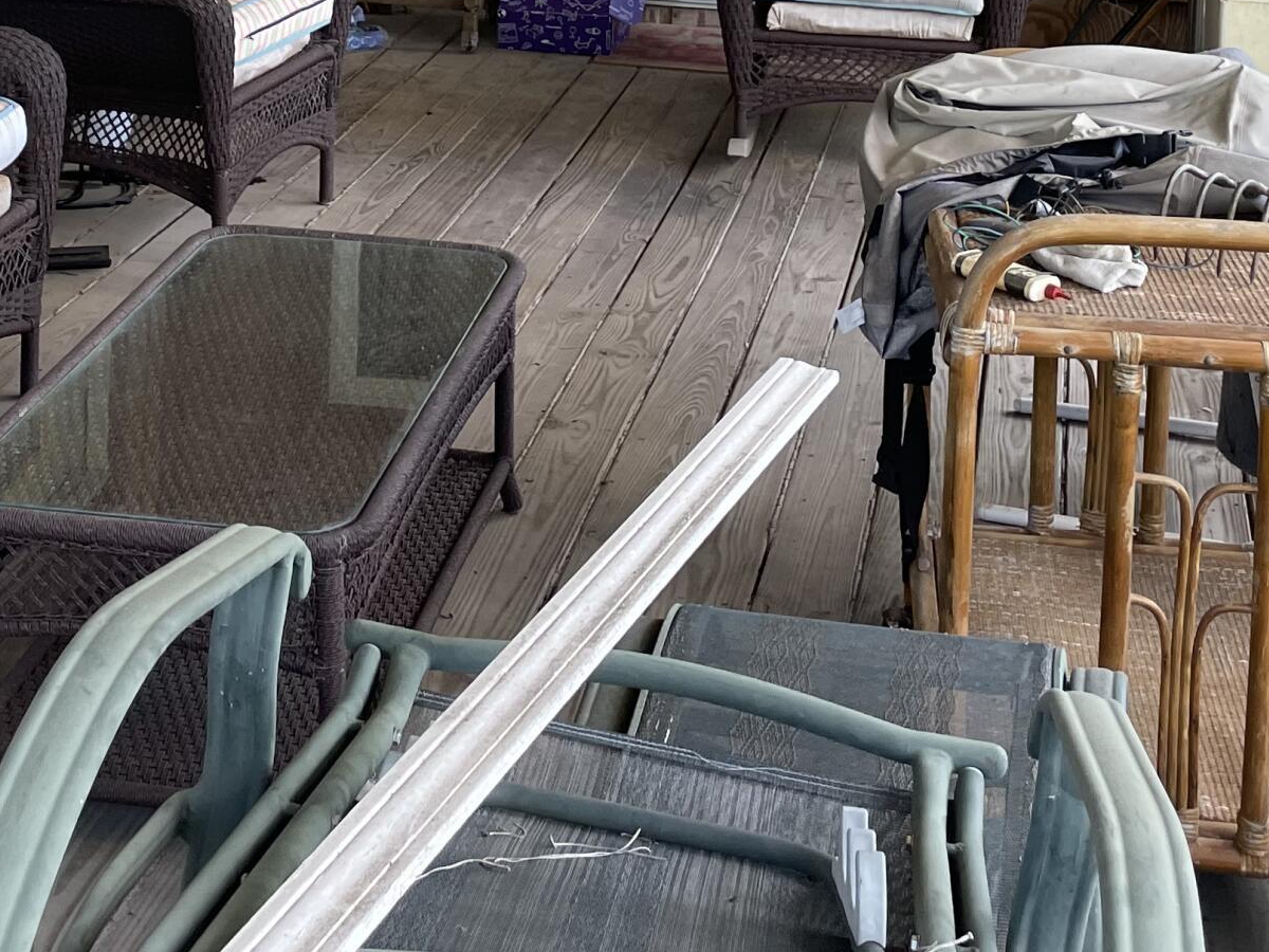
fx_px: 2383
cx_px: 535
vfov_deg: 20.9
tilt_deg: -6.0
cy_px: -226
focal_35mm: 65
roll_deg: -1.5
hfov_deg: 29.8
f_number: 1.6
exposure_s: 1/121
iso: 100
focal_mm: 4.2
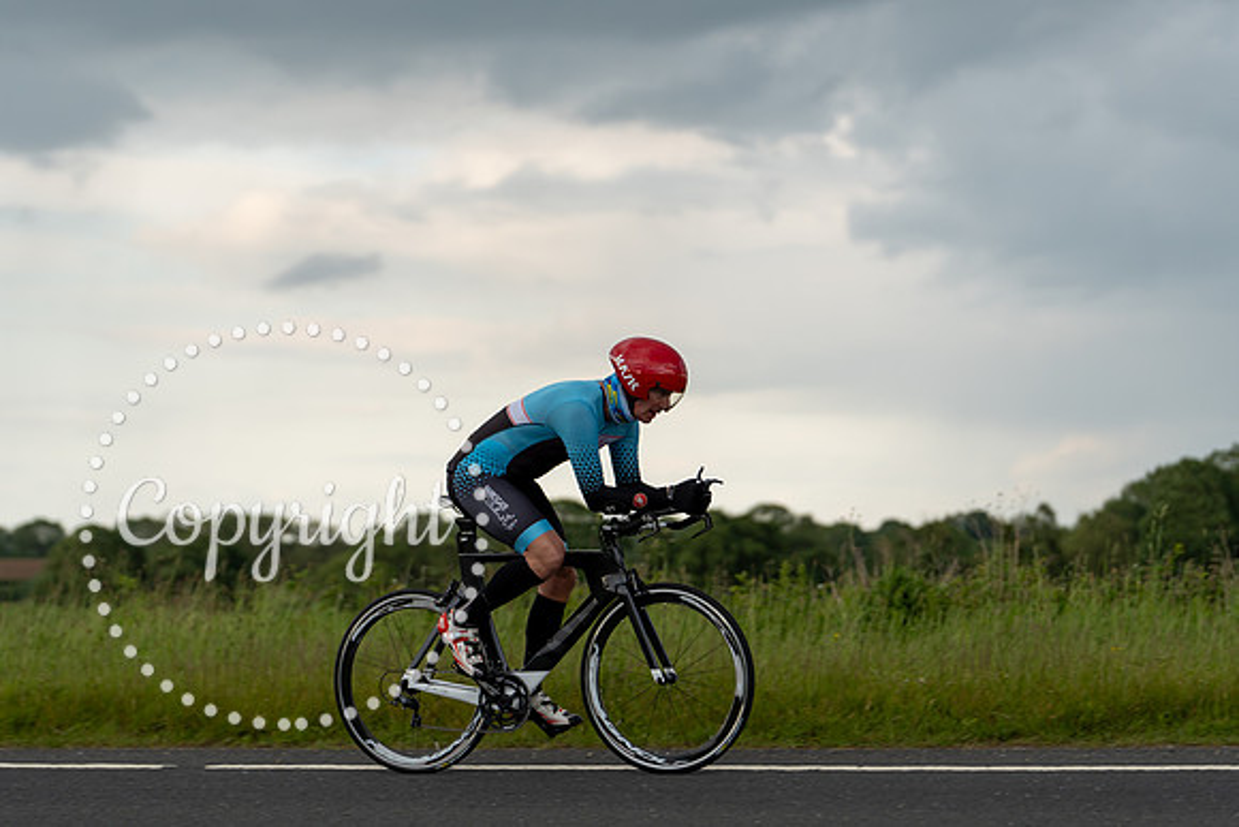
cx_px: 582
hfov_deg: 19.2
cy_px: 438
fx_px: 3654
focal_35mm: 106
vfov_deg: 12.9
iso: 250
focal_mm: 97
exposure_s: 1/500
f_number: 3.2
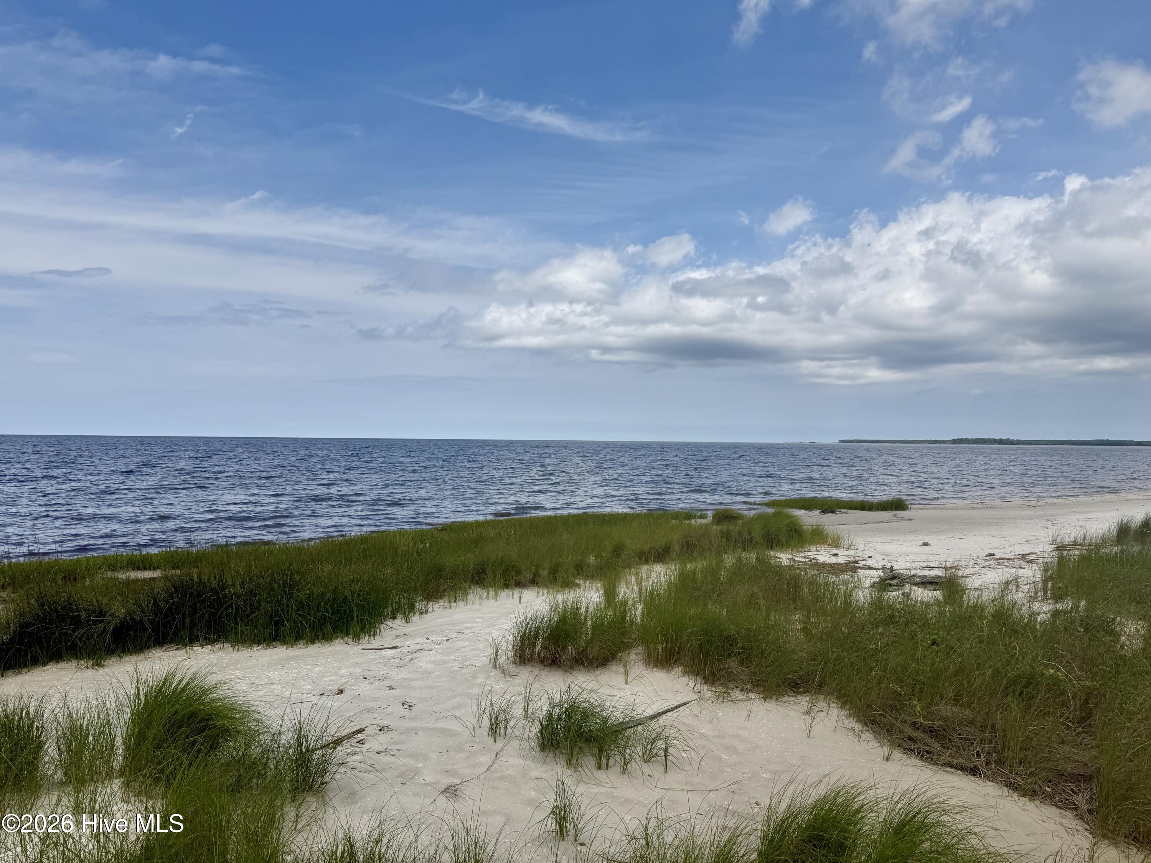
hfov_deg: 71.6
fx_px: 798
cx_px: 576
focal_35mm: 24
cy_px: 432
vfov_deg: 56.8
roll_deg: -1.3
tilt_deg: +0.6
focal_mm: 6.76
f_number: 1.78
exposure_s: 1/8130
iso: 80
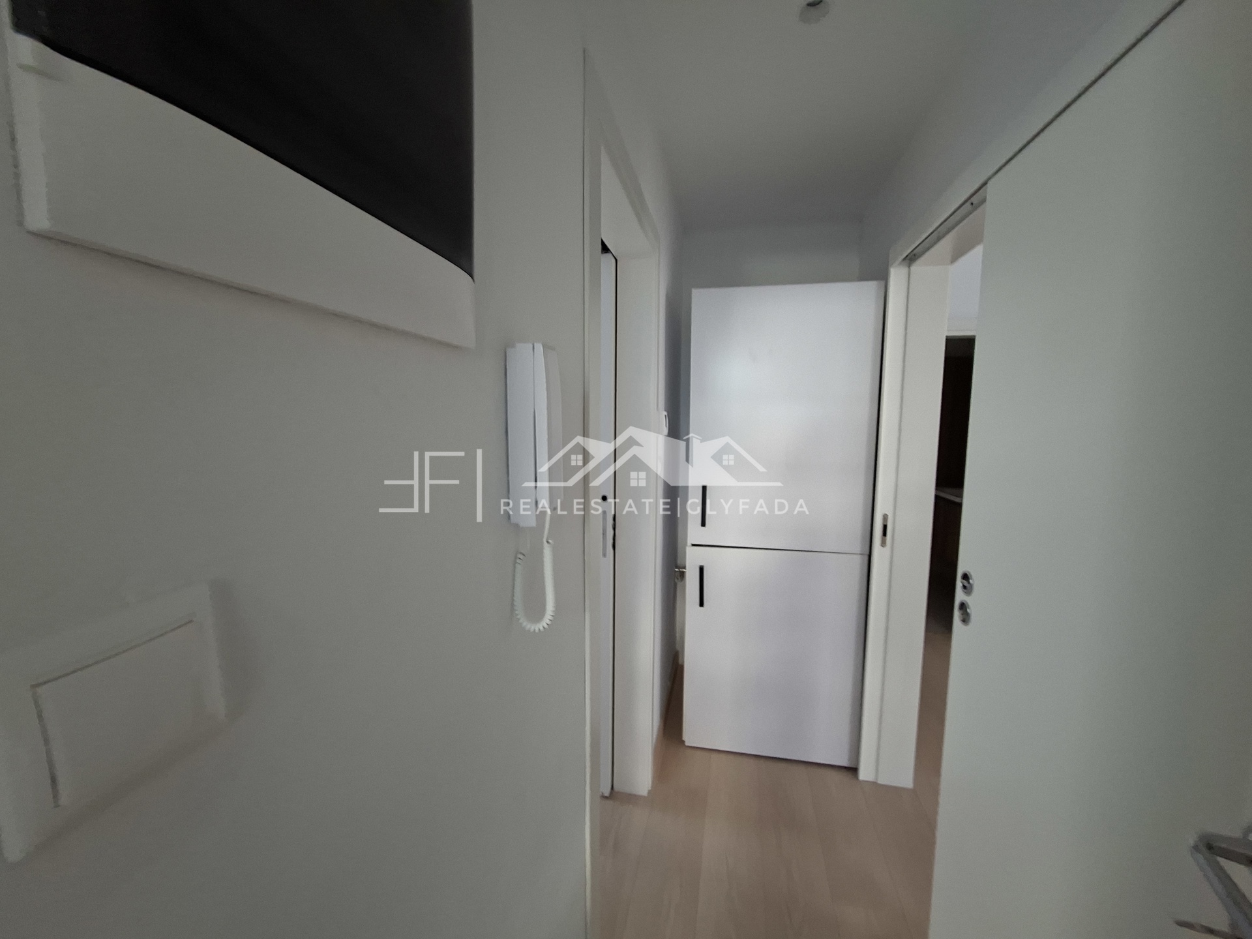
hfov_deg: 106.2
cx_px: 626
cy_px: 470
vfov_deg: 89.9
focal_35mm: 13
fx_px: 470
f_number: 2.2
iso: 200
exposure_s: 1/24
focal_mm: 1.74
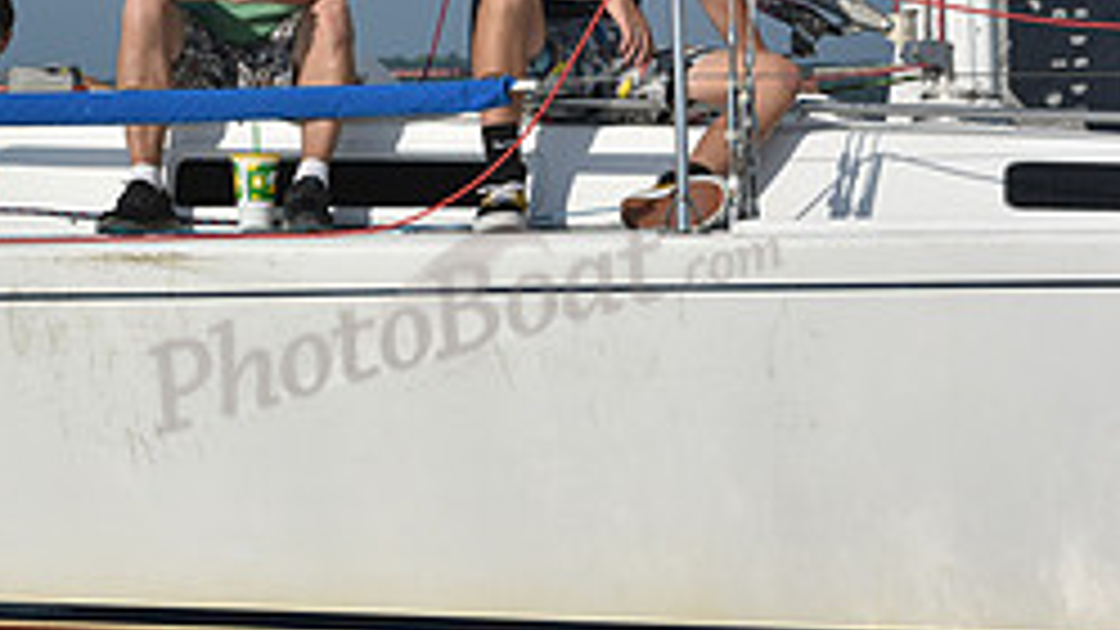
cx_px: -81
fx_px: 6533
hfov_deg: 9.7
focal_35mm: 220
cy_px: 146
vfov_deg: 5.5
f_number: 10
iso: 250
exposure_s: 1/1250
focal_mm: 90
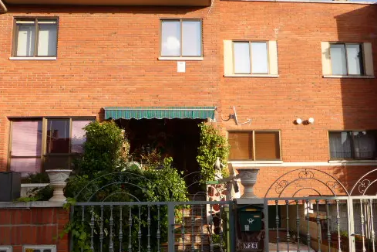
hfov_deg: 55.7
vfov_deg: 38.8
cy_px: 144
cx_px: 210
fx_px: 356
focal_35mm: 34
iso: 100
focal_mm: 4.3
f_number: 3.3
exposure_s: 1/640
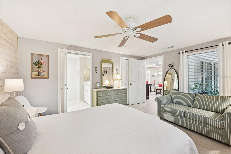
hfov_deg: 104.3
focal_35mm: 14
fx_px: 90
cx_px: 116
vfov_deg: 81.1
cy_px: 77
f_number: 8
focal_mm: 14
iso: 400
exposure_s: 1/13
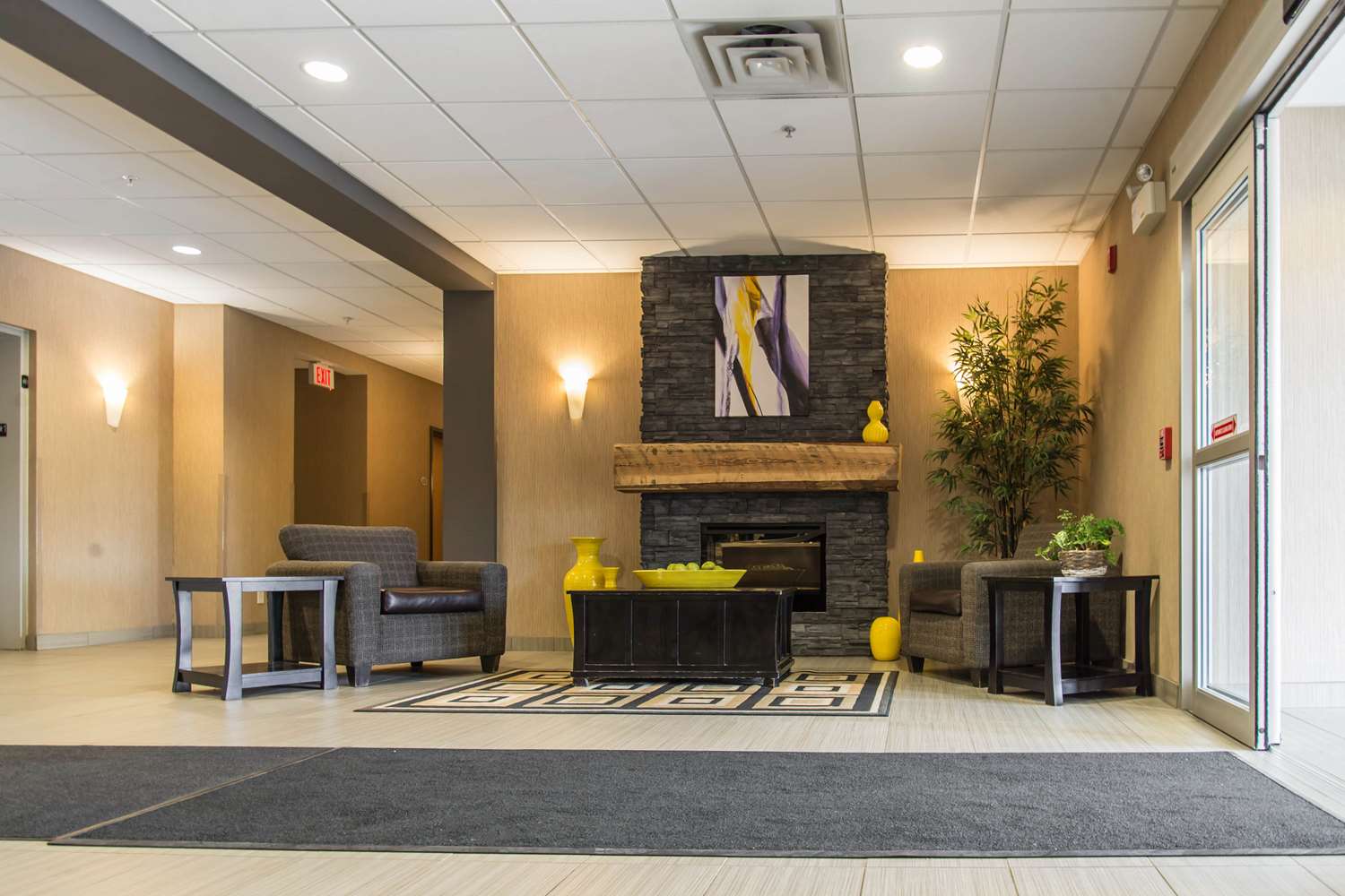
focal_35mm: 24
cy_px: 448
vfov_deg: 53.1
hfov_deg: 73.7
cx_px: 672
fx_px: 897
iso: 400
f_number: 8
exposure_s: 1/5
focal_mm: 24
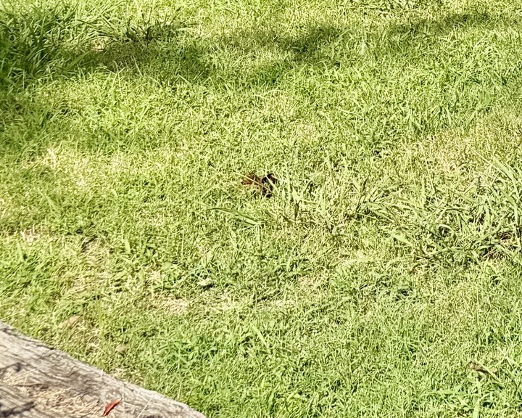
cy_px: -178
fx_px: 1545
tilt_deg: -9.8
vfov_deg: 14.5
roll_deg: +1.3
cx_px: 1051
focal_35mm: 100
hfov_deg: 15.3
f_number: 1.78
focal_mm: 6.76
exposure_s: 1/4975
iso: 80
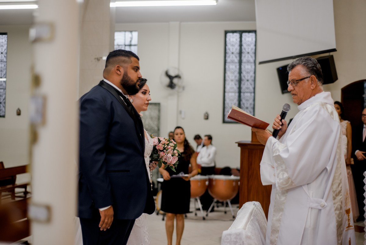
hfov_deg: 39.6
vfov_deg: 27.0
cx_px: 183
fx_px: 508
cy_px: 122
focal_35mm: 50
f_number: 2.2
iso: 800
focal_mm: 50
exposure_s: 1/200
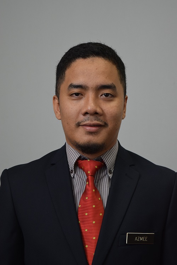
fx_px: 608
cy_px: 132
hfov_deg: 16.6
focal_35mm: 82
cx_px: 88
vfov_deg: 24.6
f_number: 5.6
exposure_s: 1/50
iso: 640
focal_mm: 55
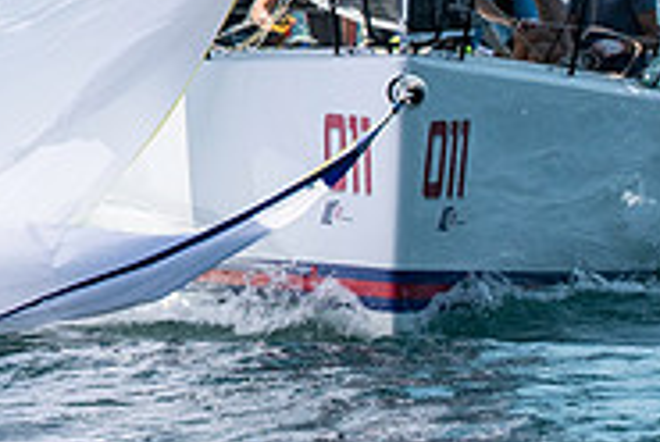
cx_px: -728
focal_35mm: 800
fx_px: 14690
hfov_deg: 2.6
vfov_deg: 1.7
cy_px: -485
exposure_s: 1/2000
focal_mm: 120
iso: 320
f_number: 5.6
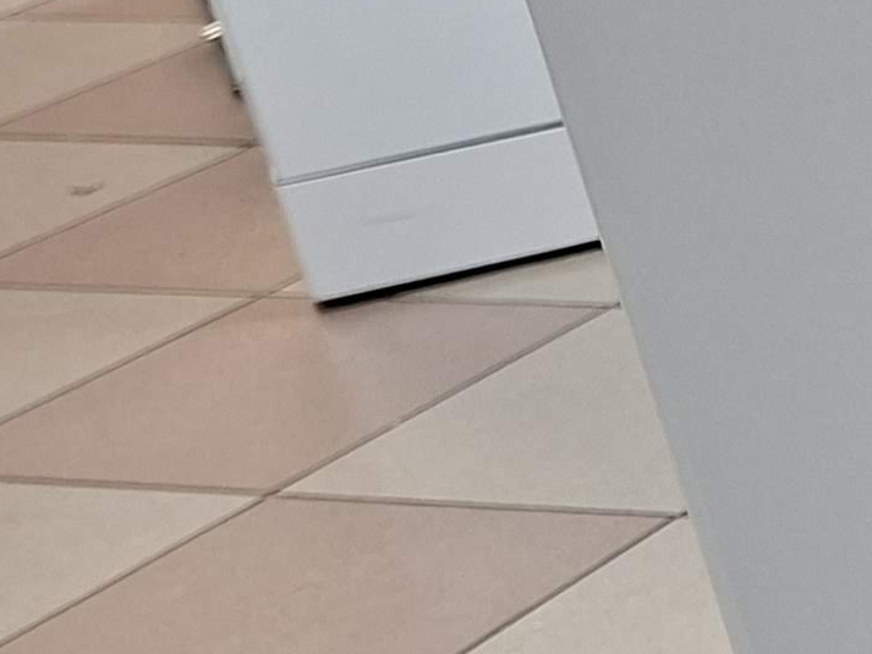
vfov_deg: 11.5
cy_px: 414
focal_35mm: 129
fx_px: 3250
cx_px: 2412
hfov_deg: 11.2
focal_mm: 5.54
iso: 320
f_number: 1.8
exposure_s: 1/50
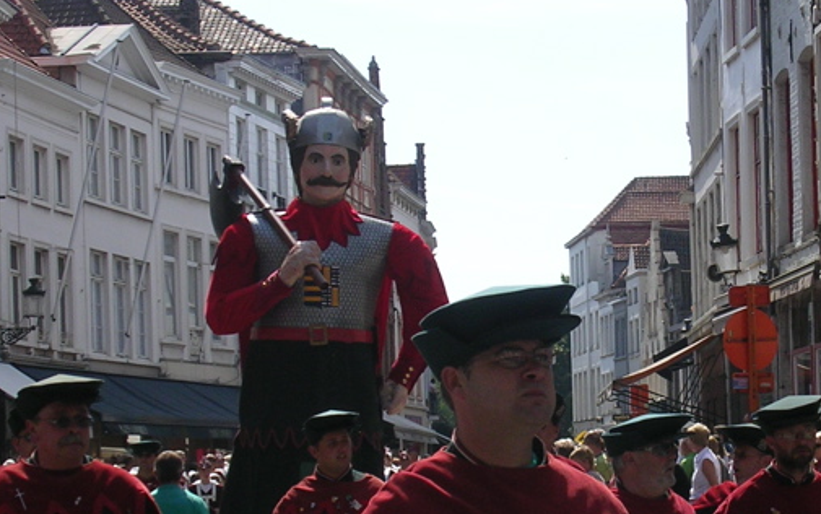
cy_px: 451
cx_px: 577
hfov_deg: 15.5
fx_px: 2999
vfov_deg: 9.8
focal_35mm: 134
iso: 50
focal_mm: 11.5
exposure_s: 1/580
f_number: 3.9
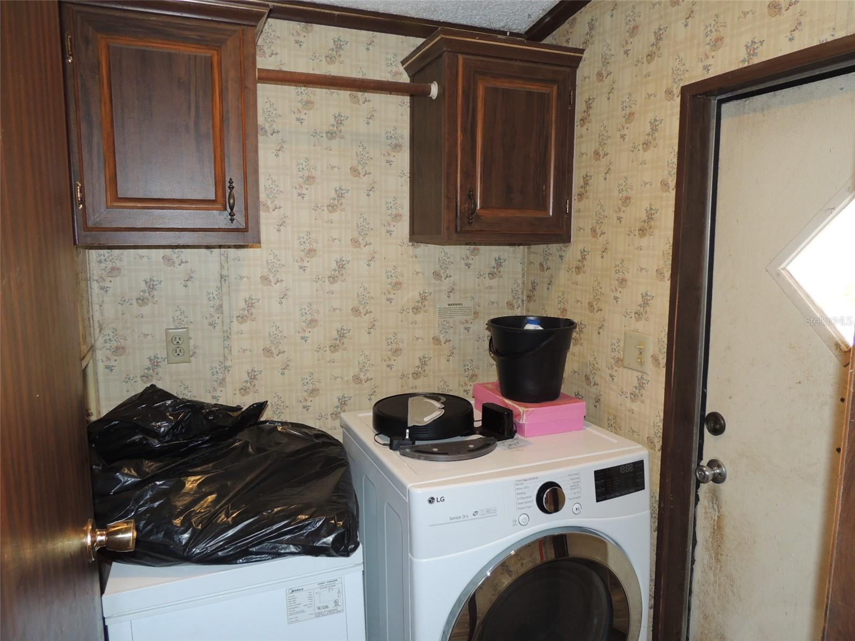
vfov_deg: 56.8
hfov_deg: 71.6
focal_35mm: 24
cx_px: 428
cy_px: 320
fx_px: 593
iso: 200
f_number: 3
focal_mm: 4.3
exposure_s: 1/30
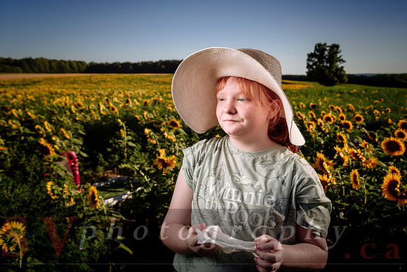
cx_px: 233
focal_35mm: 36
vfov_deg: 37.3
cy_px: 116
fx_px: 401
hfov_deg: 53.6
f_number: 6.3
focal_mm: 31
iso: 64
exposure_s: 1/250
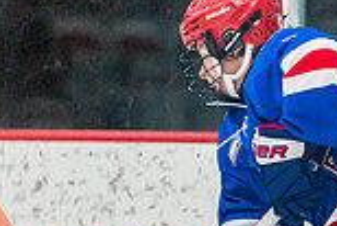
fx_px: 7037
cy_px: 295
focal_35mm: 751
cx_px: 337
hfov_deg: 2.7
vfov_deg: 1.8
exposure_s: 1/1000
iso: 3200
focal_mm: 200
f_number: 2.8
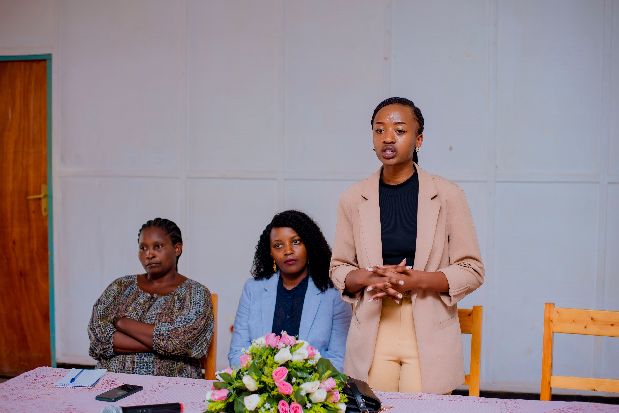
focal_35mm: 50
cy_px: 206
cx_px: 310
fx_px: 860
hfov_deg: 39.6
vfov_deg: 27.0
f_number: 2.5
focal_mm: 50
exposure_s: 1/125
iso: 320
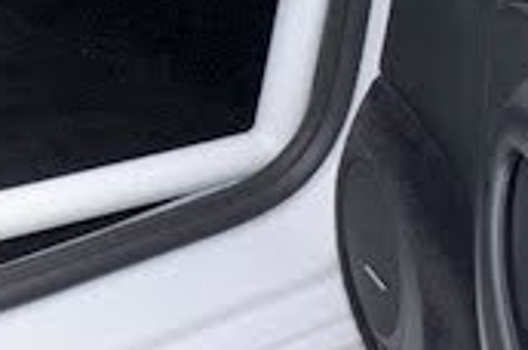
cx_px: -239
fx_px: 2347
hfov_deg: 12.3
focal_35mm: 160
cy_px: -233
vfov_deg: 8.3
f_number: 5.6
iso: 100
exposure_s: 1/200
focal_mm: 23
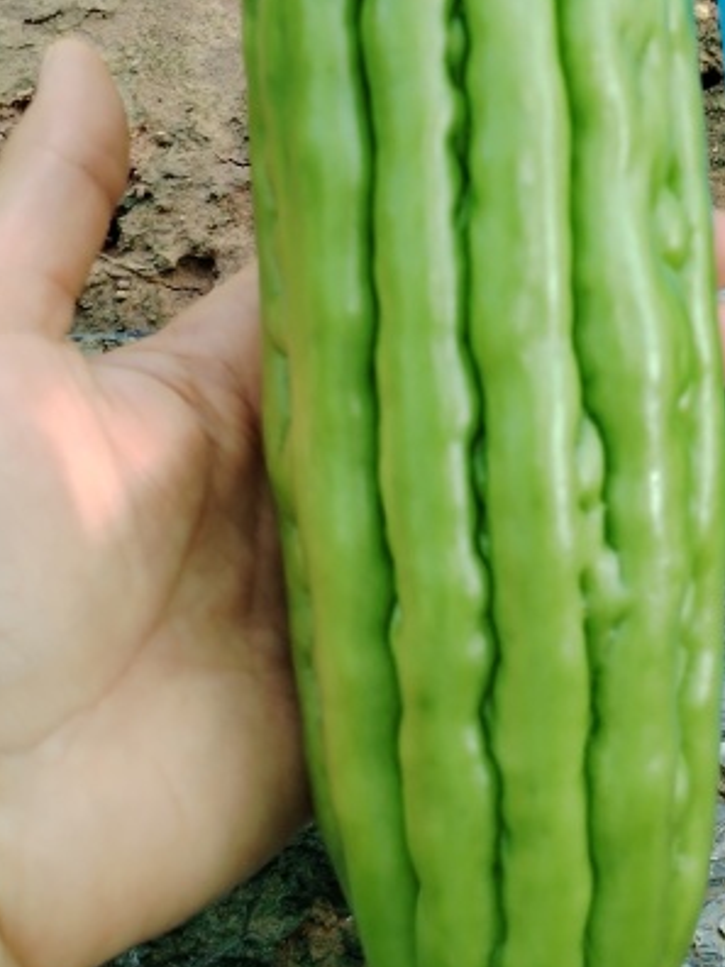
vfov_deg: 26.7
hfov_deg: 20.6
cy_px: 74
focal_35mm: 70
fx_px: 1955
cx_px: 649
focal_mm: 4.25
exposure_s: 1/104
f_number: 1.8
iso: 100
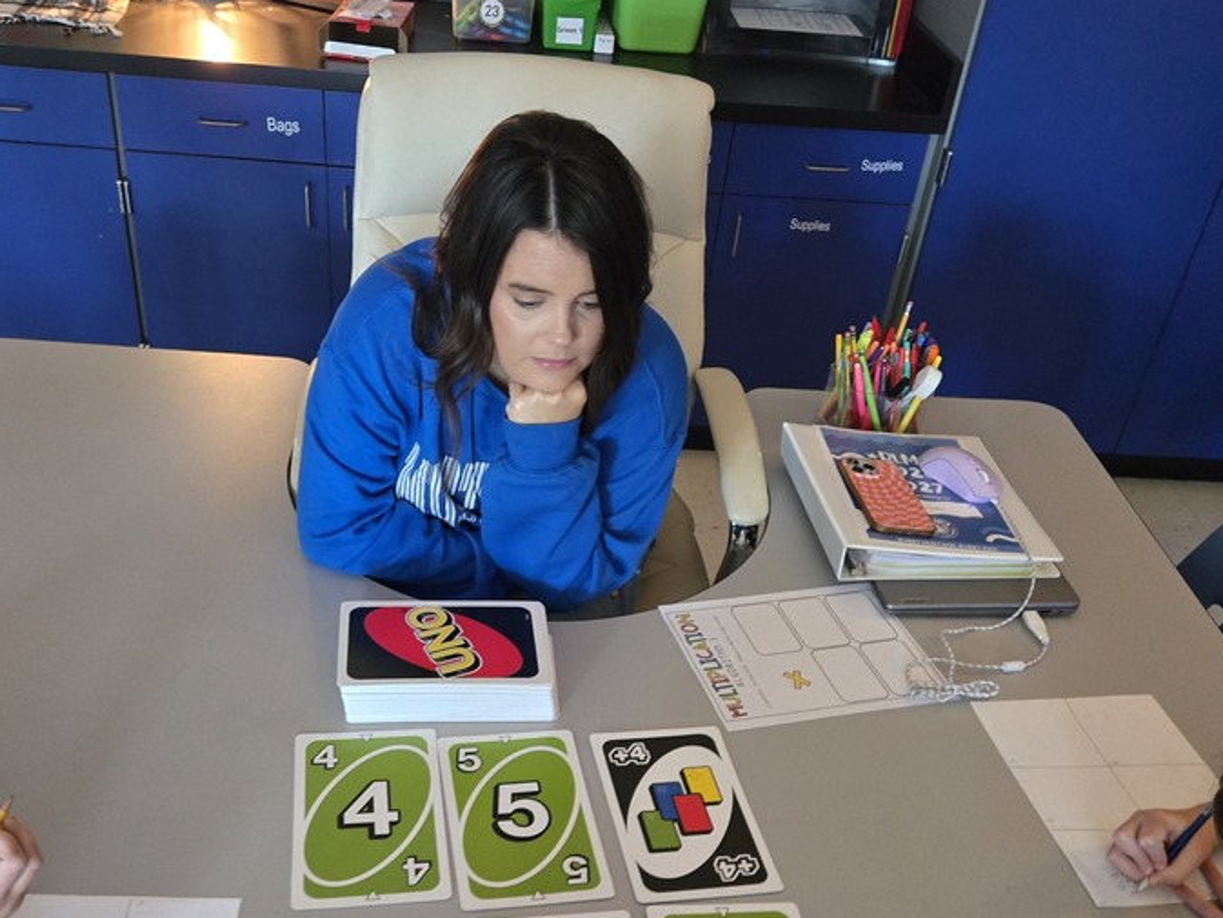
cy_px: 574
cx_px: 536
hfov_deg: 52.5
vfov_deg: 40.4
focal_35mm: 35
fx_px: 1237
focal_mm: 5.4
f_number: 1.8
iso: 1000
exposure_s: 1/60
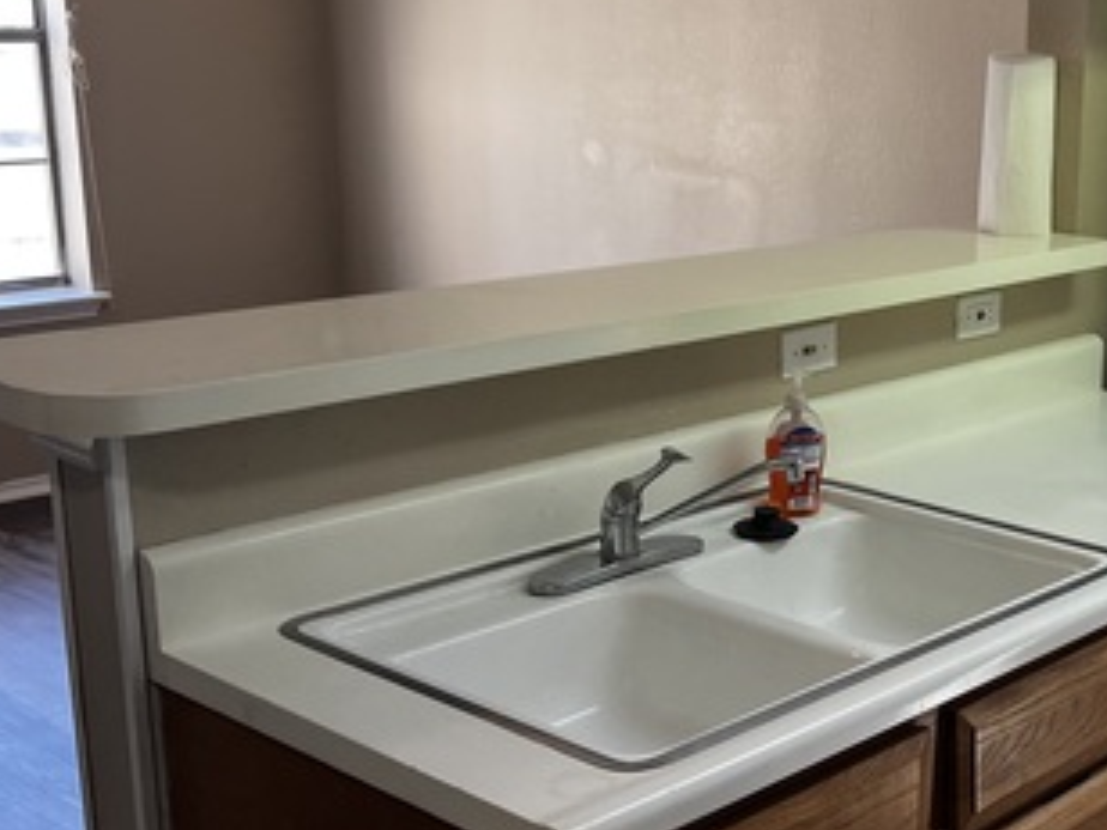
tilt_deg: -14.0
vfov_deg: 27.0
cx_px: 967
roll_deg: -1.1
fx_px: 1727
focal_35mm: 54
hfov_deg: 33.9
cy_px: 435
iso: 64
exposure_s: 1/120
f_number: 1.5
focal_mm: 5.7
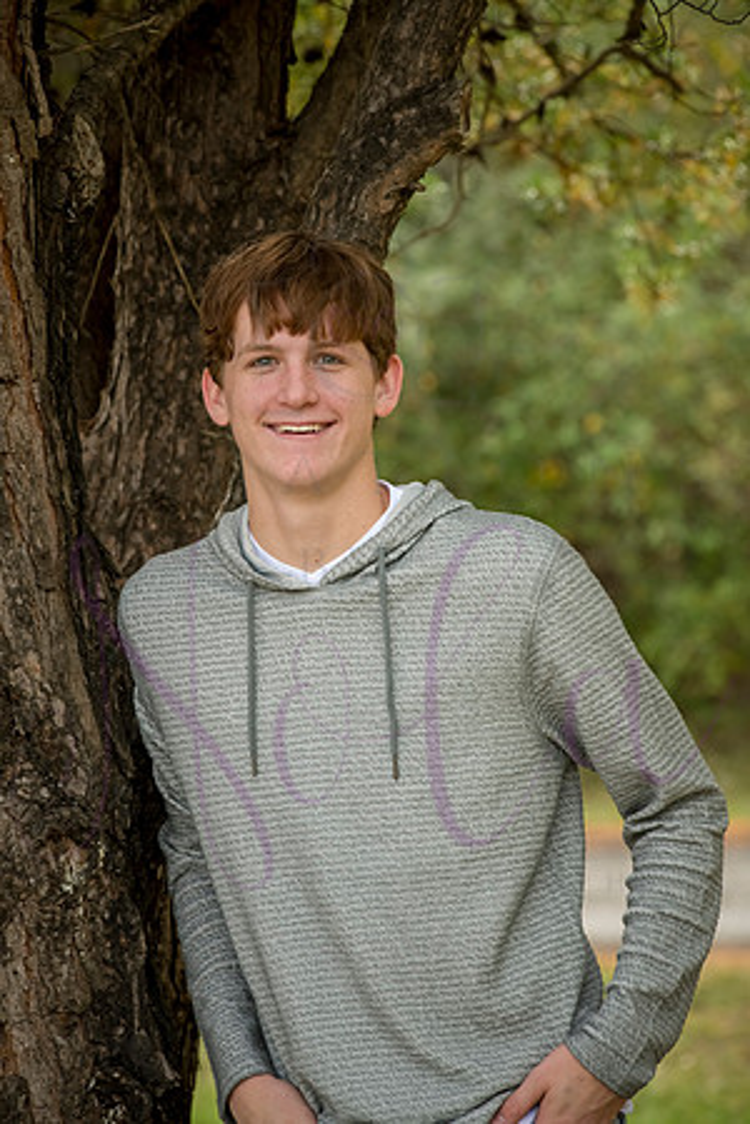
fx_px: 4218
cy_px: 562
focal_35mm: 135
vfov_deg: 15.2
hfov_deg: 10.2
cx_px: 375
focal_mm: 135
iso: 800
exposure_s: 1/400
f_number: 6.3
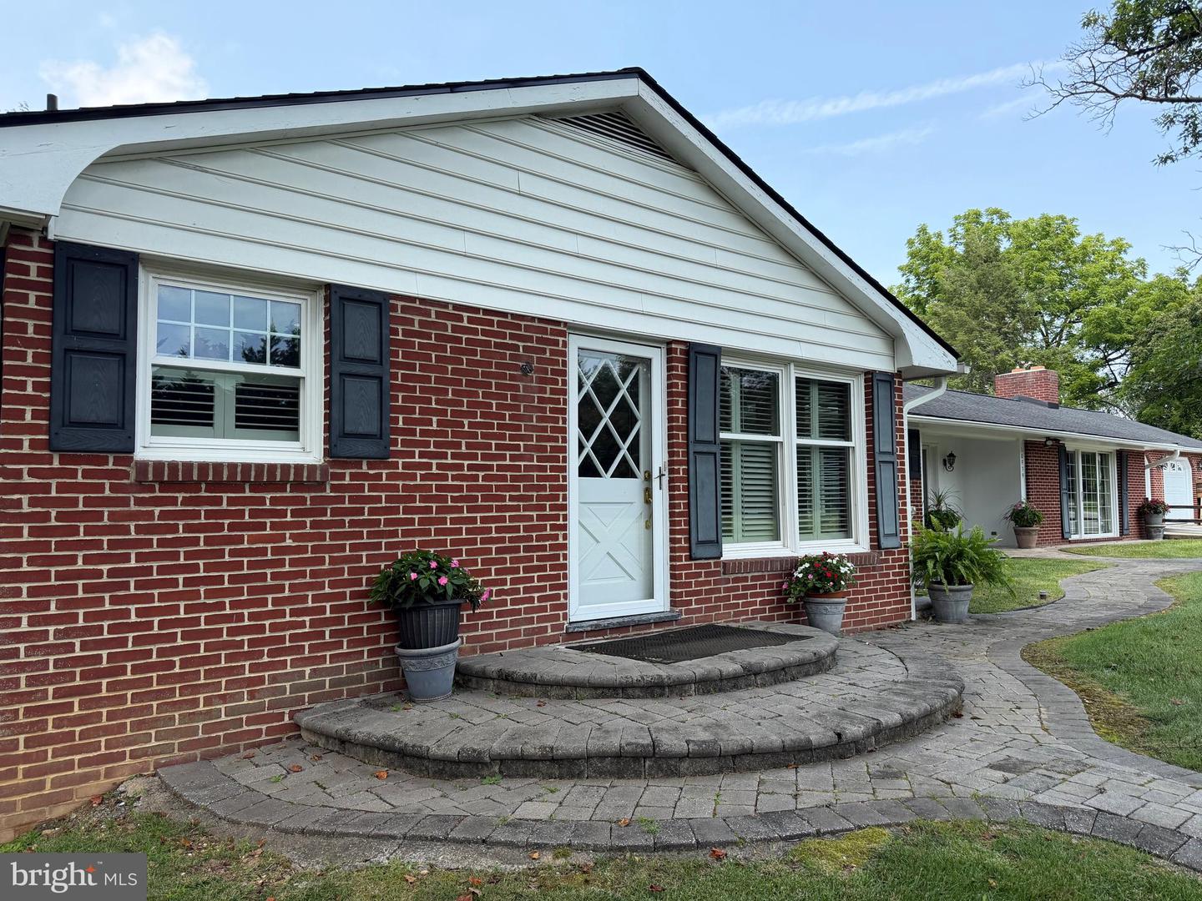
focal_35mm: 24
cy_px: 450
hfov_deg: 71.6
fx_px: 833
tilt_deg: +3.2
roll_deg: +0.7
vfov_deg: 56.8
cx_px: 601
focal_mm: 6.76
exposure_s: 1/1653
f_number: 1.78
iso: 100
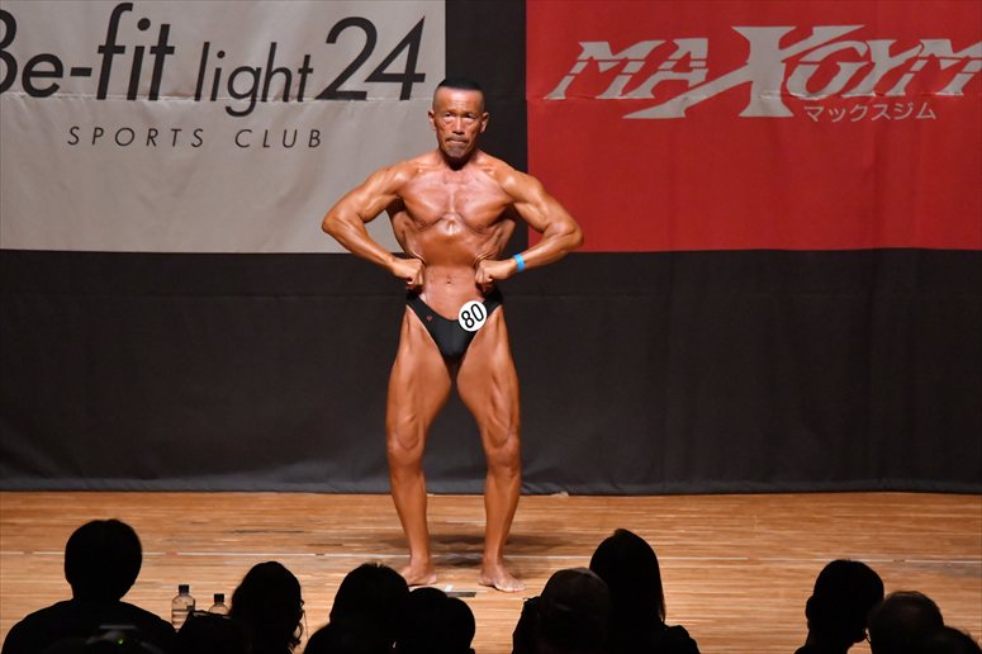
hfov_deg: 8.6
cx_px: 491
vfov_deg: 5.7
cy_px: 327
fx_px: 6544
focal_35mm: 240
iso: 10000
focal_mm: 160
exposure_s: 1/400
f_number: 5.6
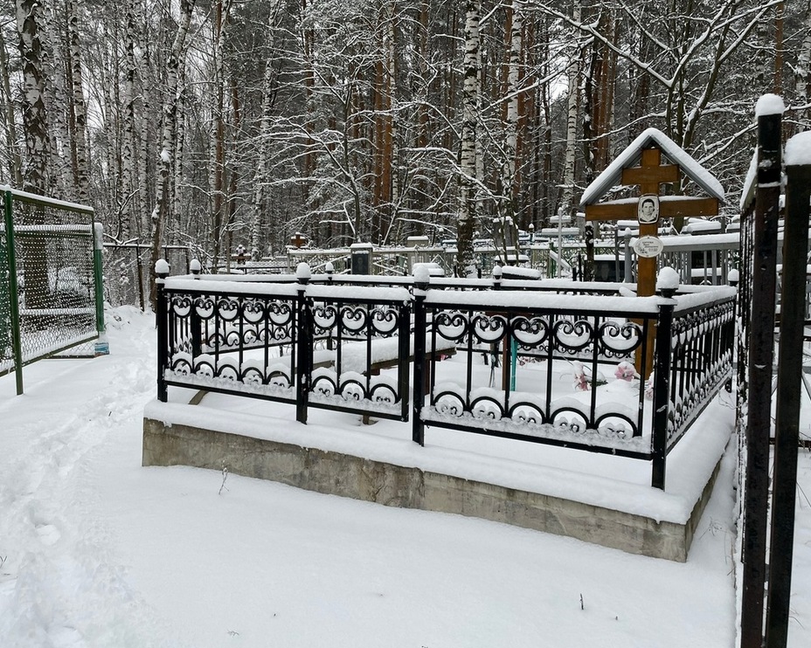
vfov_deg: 51.5
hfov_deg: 62.2
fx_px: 672
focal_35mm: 28
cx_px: 406
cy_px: 332
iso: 32
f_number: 1.6
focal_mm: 4.2
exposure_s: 1/282
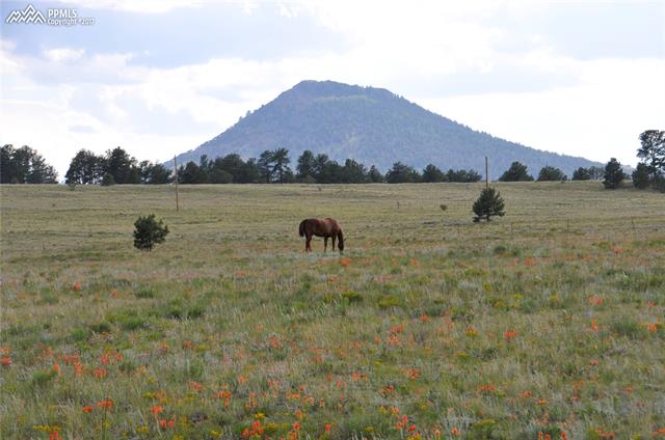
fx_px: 2544
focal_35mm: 138
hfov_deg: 14.9
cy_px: 220
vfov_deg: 9.9
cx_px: 332
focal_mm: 92
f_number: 11
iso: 640
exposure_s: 1/640
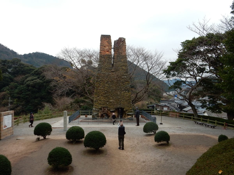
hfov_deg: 60.0
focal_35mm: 30
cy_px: 88
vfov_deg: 46.8
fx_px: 203
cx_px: 117
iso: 125
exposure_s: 1/200
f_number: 4
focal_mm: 5.4
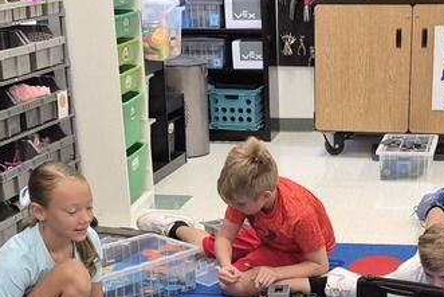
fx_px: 913
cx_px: 291
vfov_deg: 17.7
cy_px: 336
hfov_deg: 27.2
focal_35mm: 74
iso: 160
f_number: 1.8
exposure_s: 1/120
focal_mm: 5.4
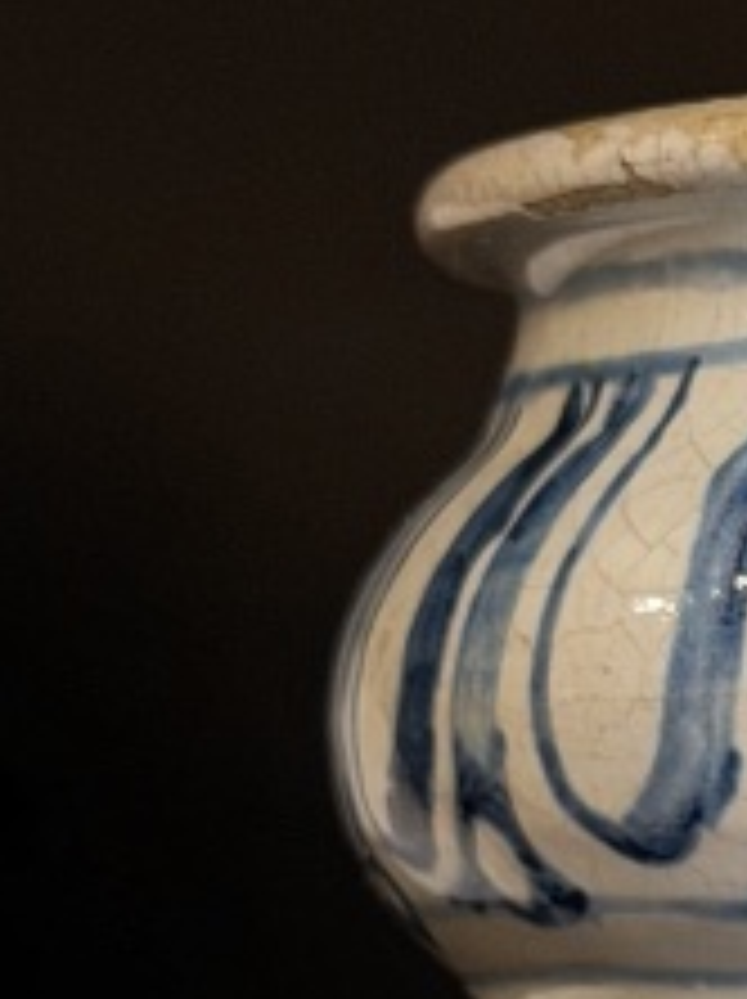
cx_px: 1512
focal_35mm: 260
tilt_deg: -5.2
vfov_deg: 7.5
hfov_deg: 5.6
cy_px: 1530
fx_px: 7495
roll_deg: -1.3
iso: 64
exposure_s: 1/50
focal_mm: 6.76
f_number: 1.78
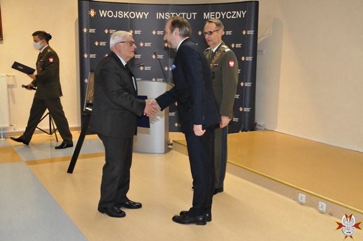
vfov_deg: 34.1
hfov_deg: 49.6
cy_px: 120
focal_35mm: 39
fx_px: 393
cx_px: 182
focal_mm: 26
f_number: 7.1
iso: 2500
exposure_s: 1/80
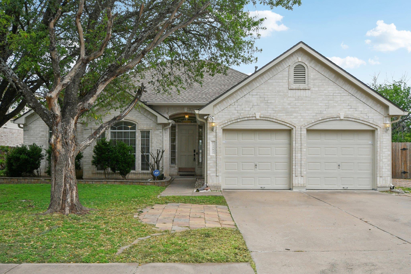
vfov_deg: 43.6
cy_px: 137
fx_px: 342
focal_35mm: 30
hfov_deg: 61.9
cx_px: 206
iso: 400
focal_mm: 20
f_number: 8
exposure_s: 1/1000
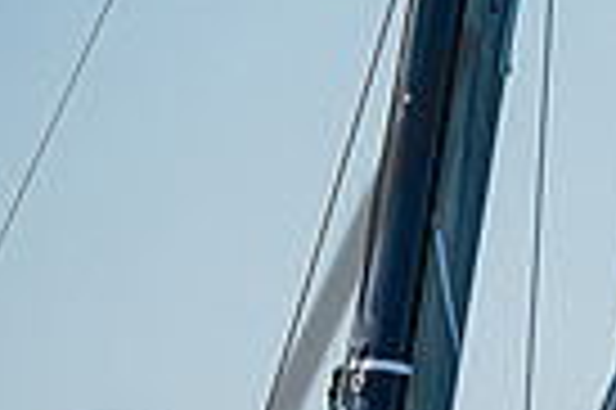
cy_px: 600
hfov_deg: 1.5
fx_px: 23756
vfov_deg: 1.0
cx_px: 1587
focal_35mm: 1390
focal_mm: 240
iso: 400
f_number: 5.6
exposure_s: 1/2500
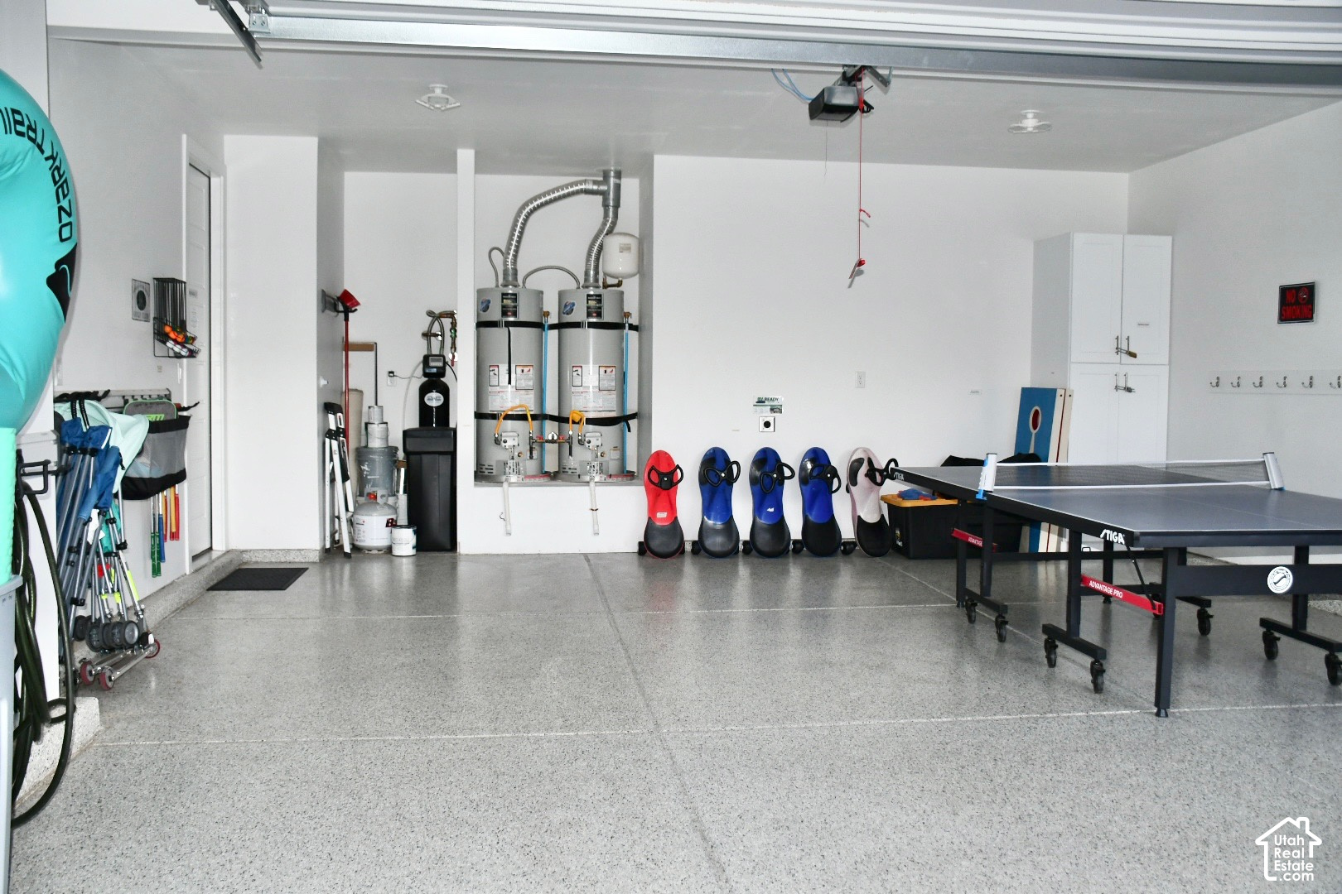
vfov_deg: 43.6
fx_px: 1118
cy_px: 447
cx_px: 671
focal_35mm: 30
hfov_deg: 61.9
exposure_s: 1/60
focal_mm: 20
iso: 720
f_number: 3.5
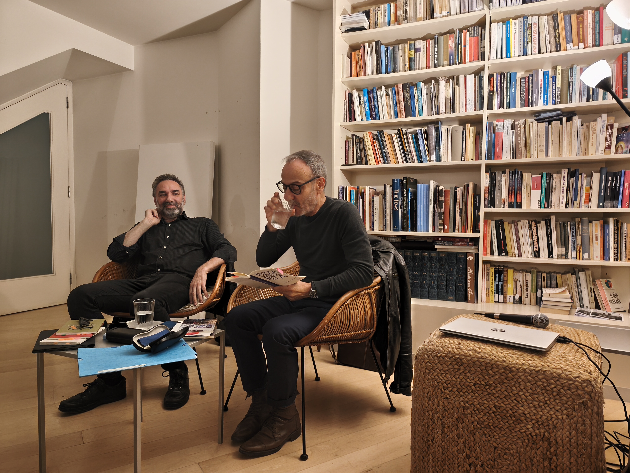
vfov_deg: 58.9
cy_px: 236
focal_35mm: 23
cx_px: 315
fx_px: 419
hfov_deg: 73.9
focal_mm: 6.14
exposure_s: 1/25
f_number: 1.65
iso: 2000
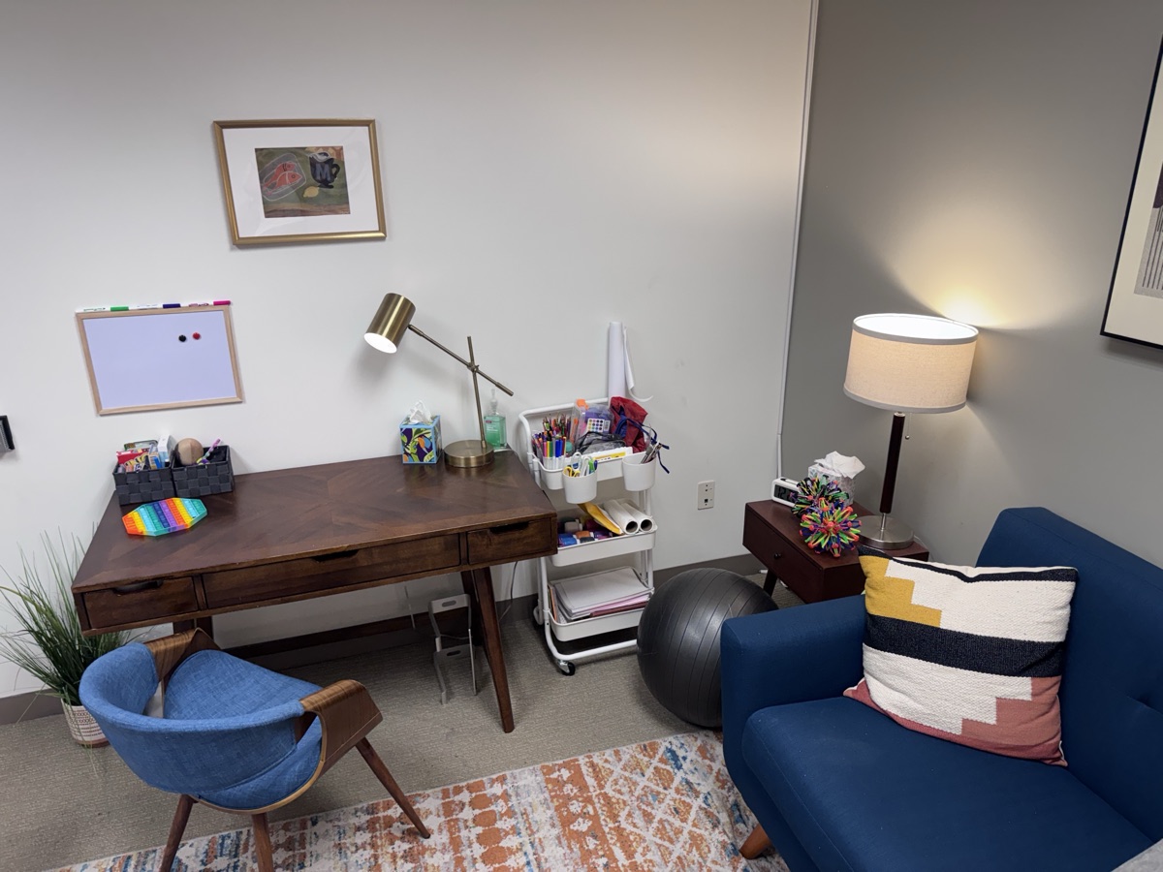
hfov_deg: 71.6
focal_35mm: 24
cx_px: 582
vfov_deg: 56.8
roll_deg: +0.5
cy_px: 436
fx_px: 806
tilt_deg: -20.7
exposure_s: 1/120
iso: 160
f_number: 1.78
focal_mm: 6.76
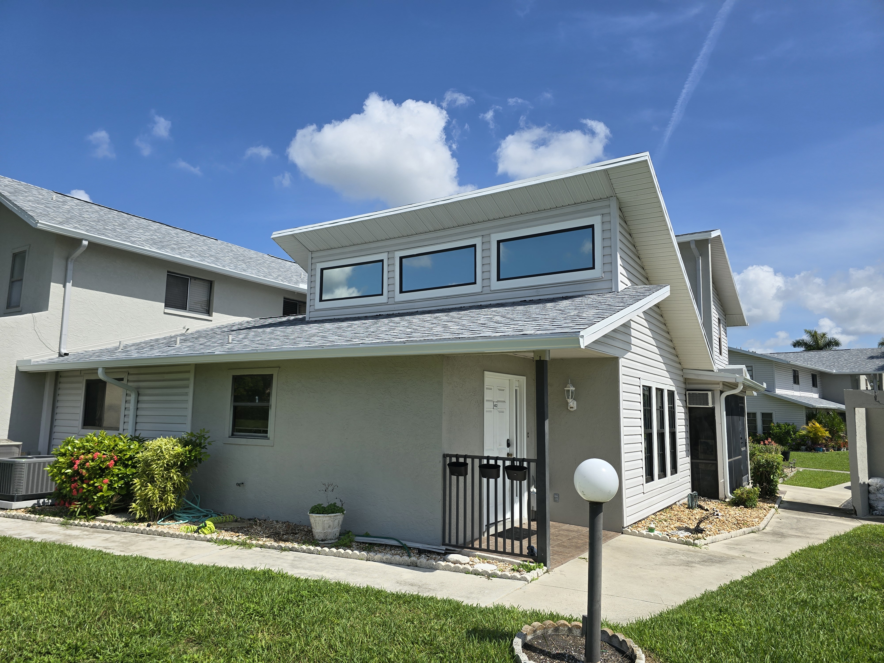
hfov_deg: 73.9
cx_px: 442
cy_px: 332
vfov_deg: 58.9
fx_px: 587
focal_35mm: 23
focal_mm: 6.3
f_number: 1.7
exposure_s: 1/1135
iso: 12
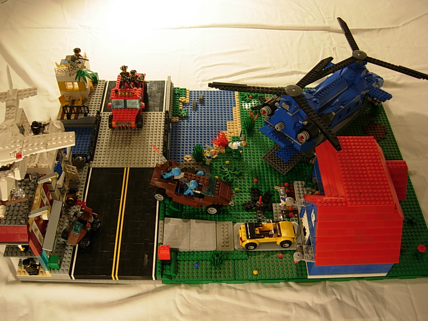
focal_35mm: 36
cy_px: 160
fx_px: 445
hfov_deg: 51.4
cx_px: 214
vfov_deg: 39.7
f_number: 2.7
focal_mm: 7.5
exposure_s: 1/6.5
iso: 50
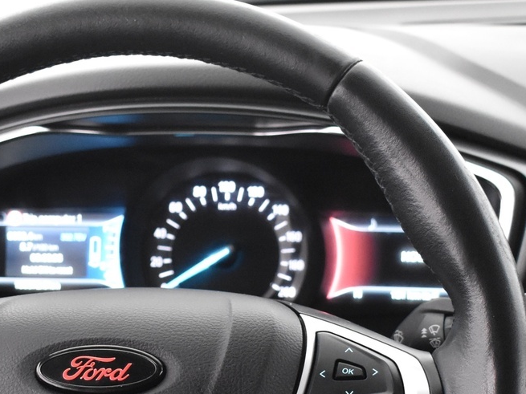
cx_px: 114
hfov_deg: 18.2
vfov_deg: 13.6
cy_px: 403
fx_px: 1626
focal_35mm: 107
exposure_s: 1/20
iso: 3200
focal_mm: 30
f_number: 4.2
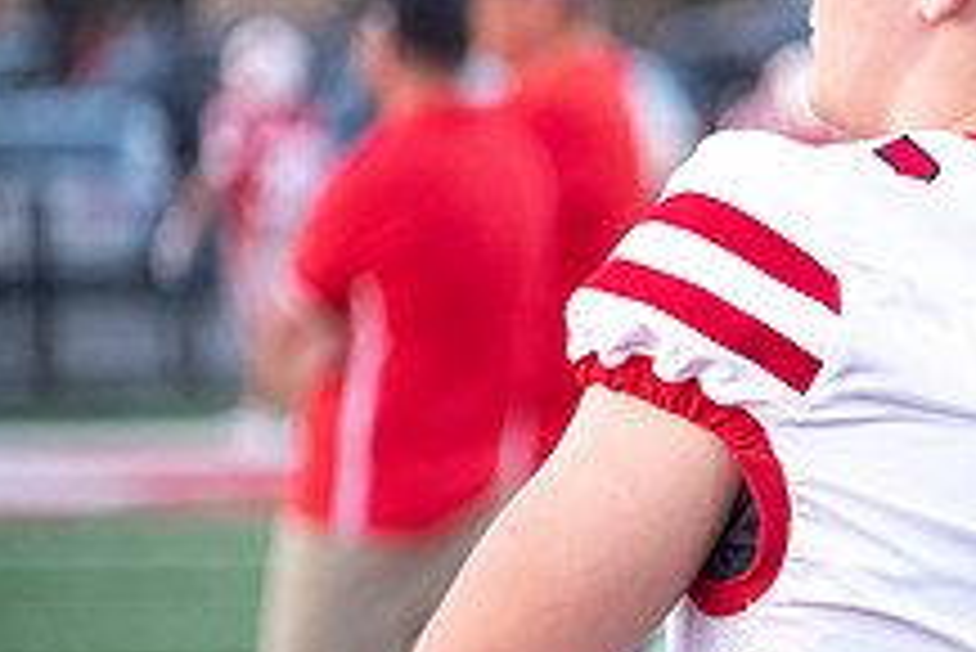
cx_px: 1291
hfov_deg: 2.6
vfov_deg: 1.7
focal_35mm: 802
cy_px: 398
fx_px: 21757
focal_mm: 300
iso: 4000
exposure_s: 1/640
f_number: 5.6
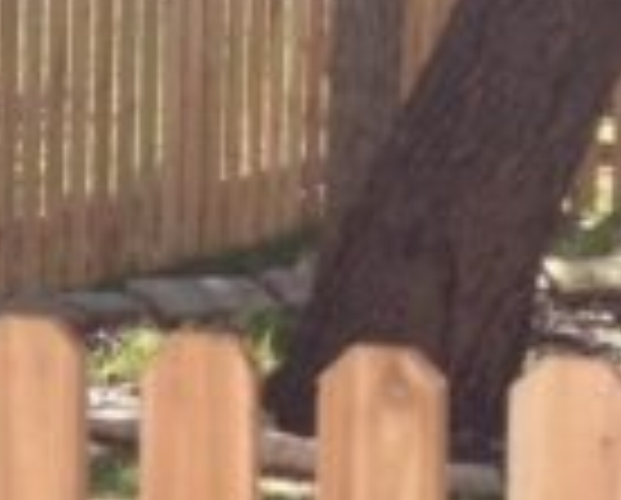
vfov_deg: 6.1
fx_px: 4660
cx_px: -670
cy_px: 324
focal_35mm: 253
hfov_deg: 7.3
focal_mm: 4.28
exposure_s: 1/397
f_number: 2.4
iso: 64
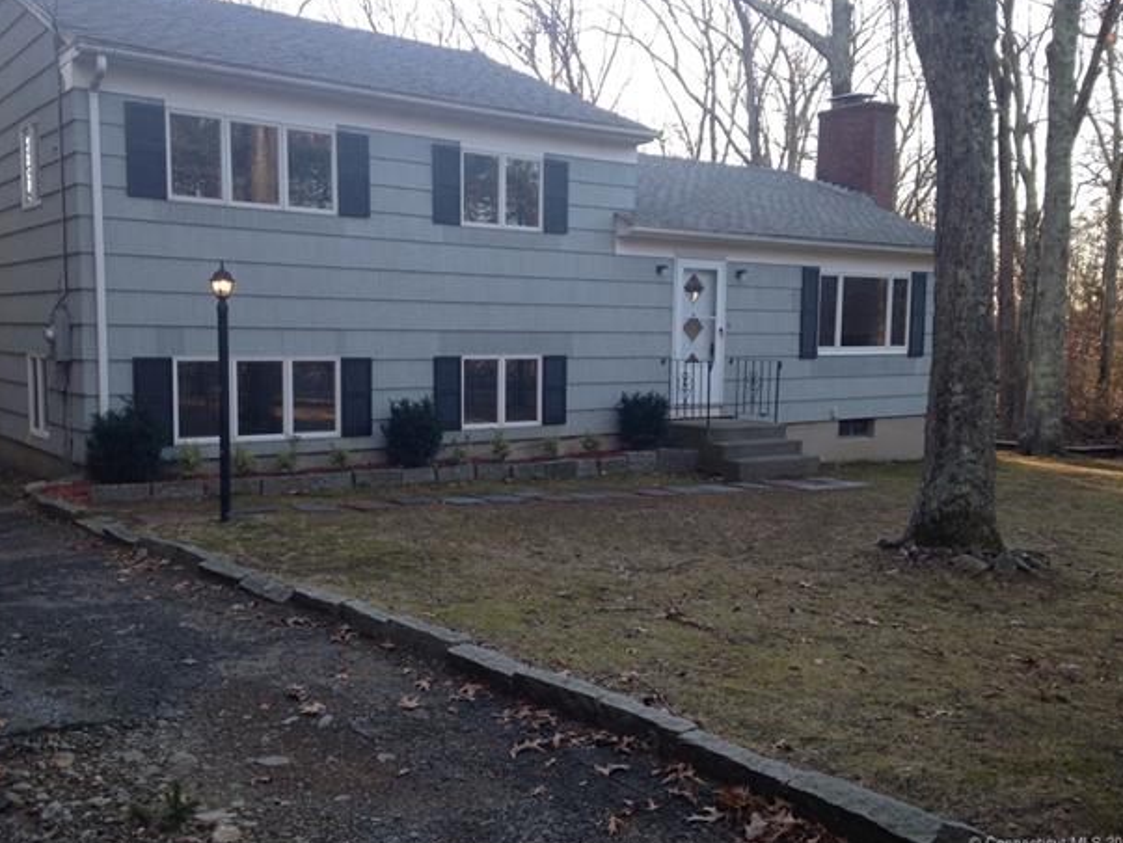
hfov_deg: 52.6
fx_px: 1136
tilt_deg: -7.5
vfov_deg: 40.7
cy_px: 421
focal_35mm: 35
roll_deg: +1.3
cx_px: 549
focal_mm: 4.12
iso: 64
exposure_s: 1/120
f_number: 2.4
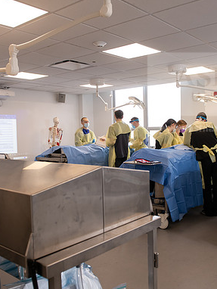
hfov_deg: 40.6
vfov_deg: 52.6
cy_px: 144
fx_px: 292
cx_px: 125
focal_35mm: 35
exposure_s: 1/200
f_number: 4
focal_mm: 24
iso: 500
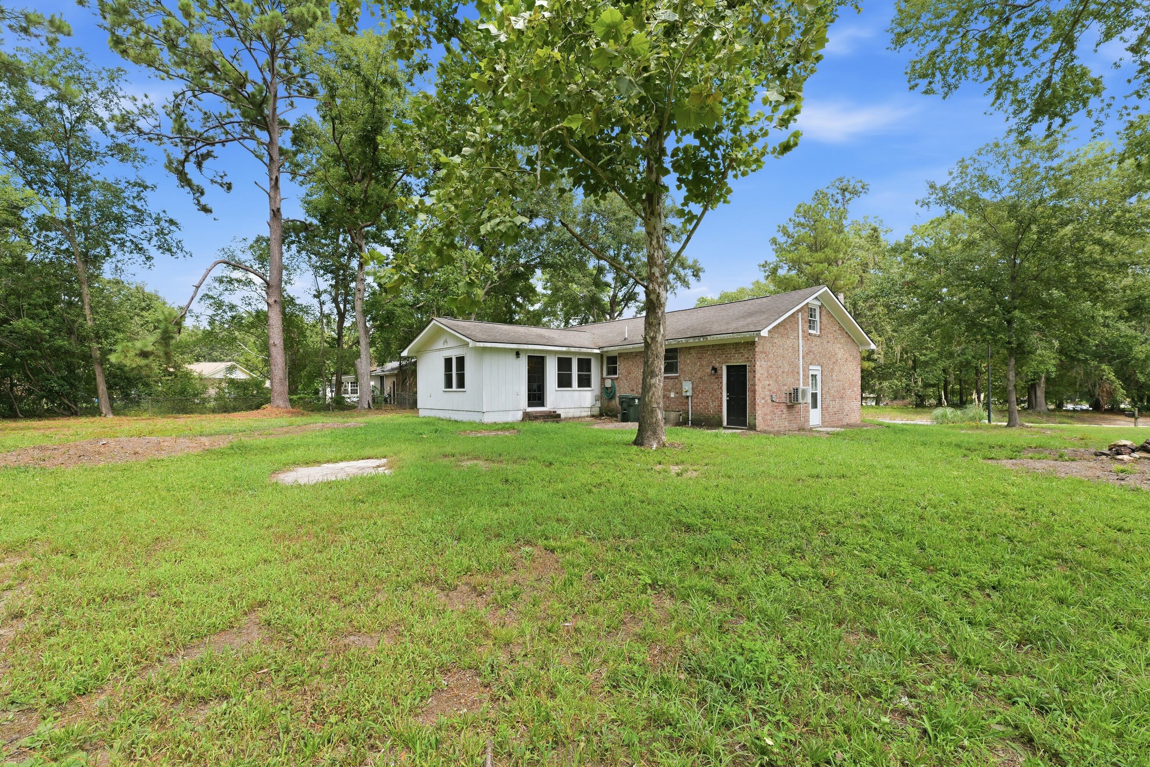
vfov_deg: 81.2
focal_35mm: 14
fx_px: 447
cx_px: 575
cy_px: 384
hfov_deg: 104.3
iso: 640
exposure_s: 1/500
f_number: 8
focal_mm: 14
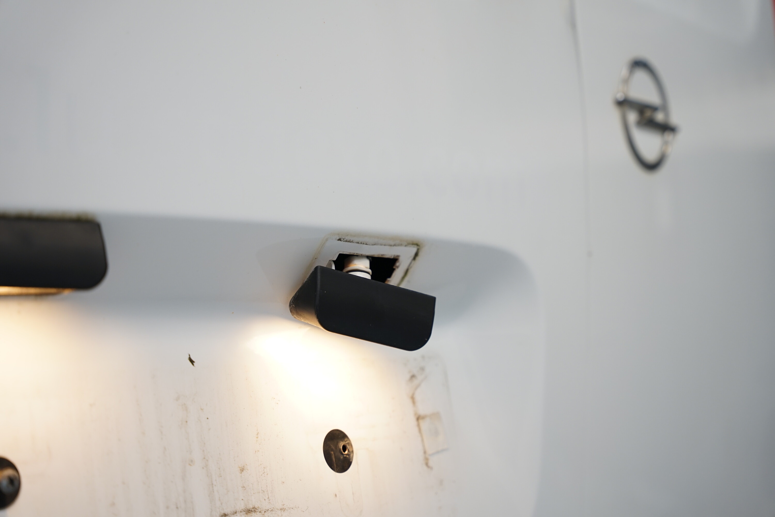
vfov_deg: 20.4
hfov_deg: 30.2
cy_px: 258
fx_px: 1436
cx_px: 388
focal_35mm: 67
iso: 400
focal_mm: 66.7
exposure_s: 1/80
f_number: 2.8
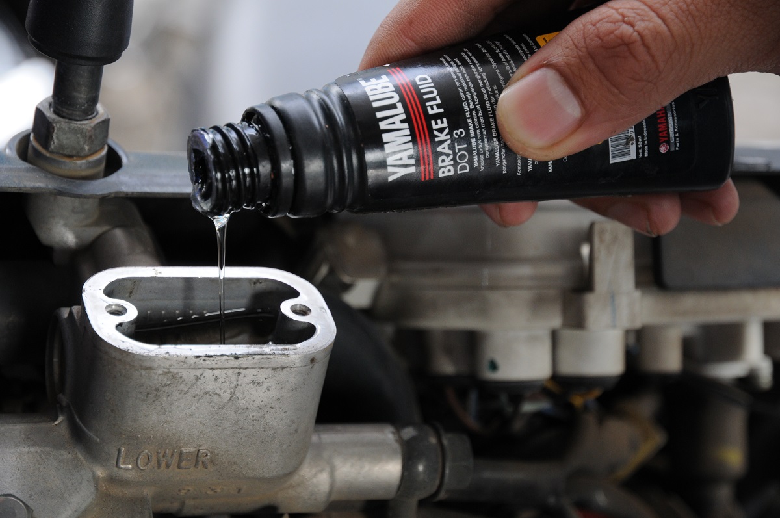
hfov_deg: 16.1
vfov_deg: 10.7
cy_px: 259
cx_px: 390
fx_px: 2759
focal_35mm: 128
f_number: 5.6
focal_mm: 85
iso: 640
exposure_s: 1/80
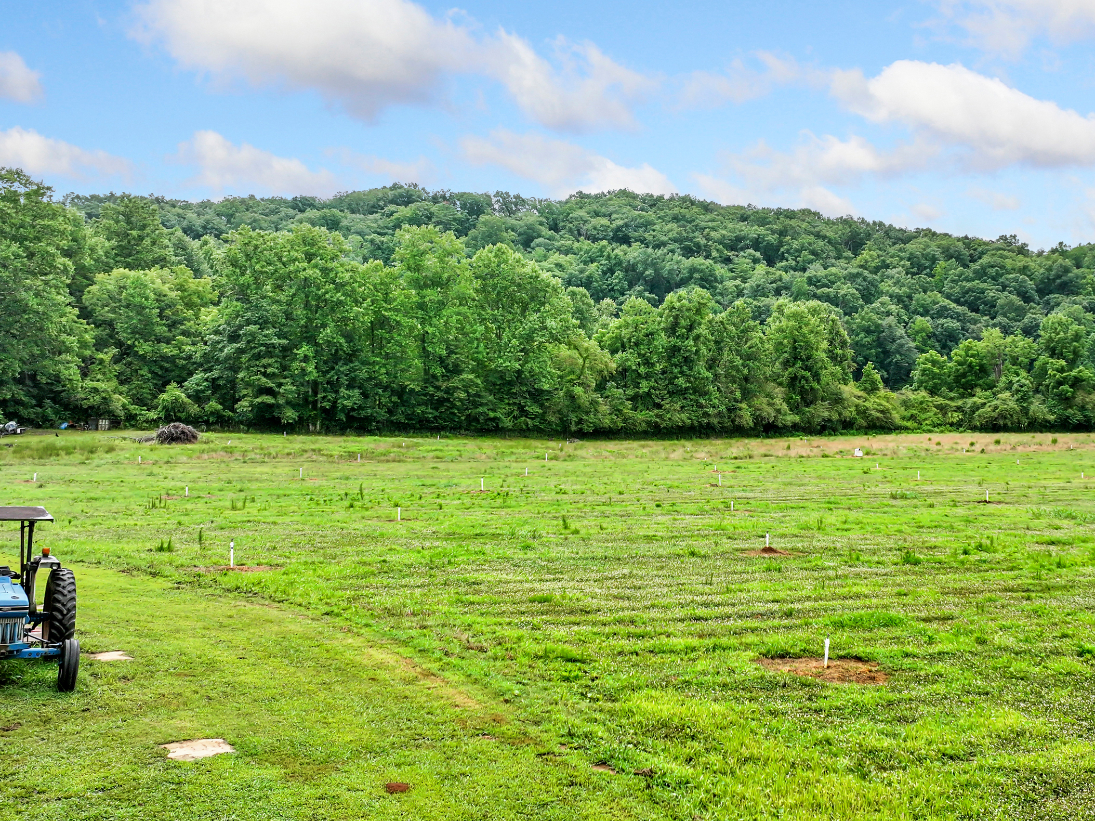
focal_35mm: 35
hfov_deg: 52.2
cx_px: 675
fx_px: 1107
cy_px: 383
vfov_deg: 40.7
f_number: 2.8
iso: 170
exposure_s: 1/1250
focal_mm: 12.29
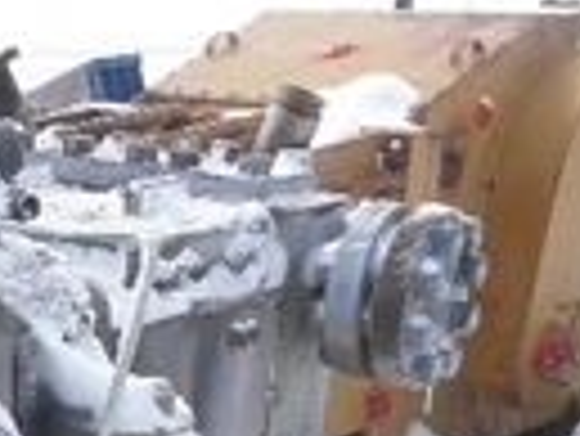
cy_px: 490
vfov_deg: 16.4
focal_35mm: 87
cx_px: -216
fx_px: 1459
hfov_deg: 20.2
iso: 64
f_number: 8.5
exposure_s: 1/100
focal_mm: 5
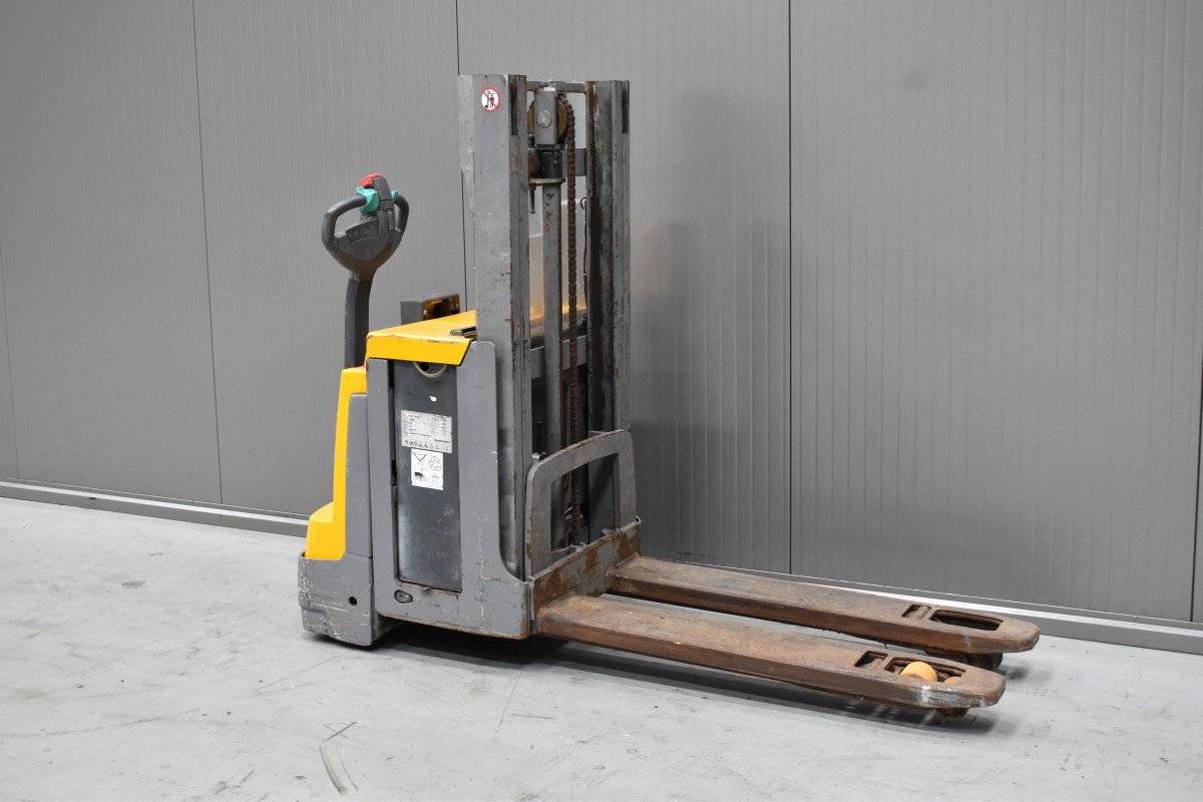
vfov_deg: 31.9
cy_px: 401
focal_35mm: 42
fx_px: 1403
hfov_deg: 46.4
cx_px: 602
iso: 1600
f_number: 5.6
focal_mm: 28
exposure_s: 1/40
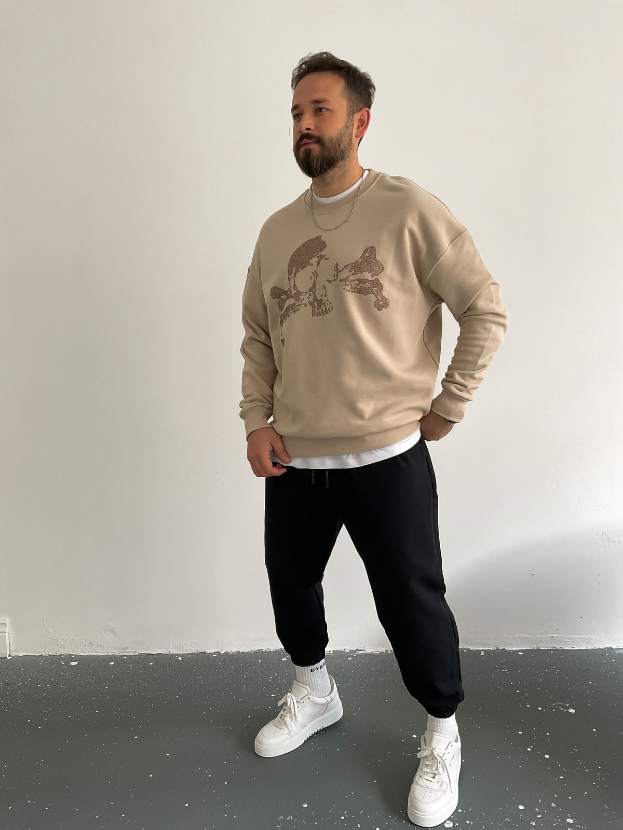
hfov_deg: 48.2
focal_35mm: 29
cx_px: 312
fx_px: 696
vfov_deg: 61.7
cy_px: 415
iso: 64
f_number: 1.8
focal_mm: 3
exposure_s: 1/90
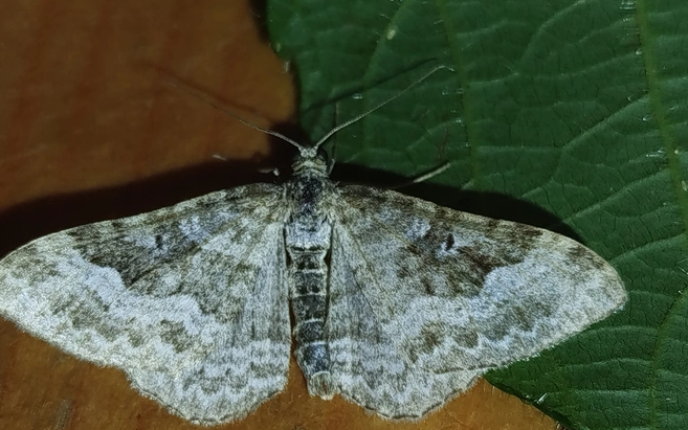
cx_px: 298
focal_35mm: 89
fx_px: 1669
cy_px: 277
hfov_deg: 23.3
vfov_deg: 14.7
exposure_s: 1/50
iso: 50
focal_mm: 5.31
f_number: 1.7
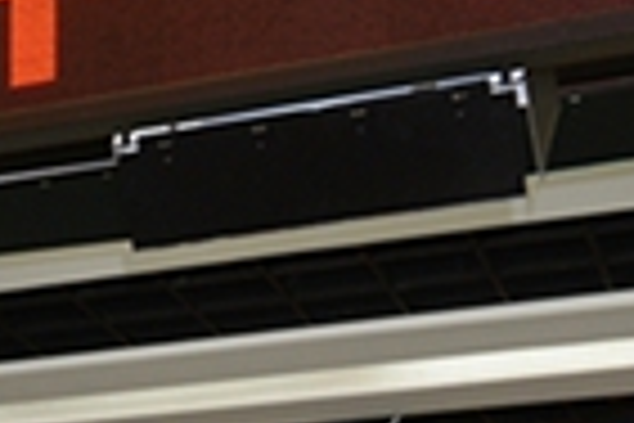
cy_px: 868
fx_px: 2324
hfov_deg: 14.4
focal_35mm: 132
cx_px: -346
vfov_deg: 9.6
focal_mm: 31
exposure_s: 1/60
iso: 1100
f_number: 8
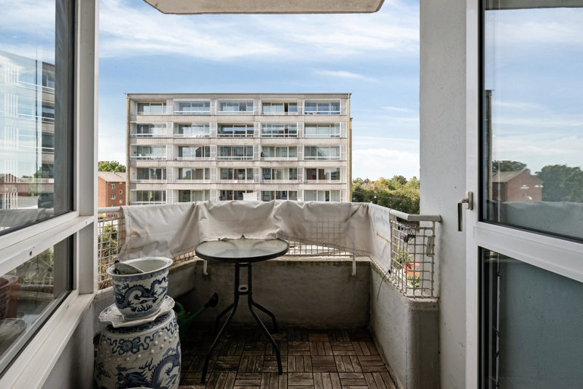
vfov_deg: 73.7
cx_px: 292
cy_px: 194
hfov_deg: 96.7
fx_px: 259
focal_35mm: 16
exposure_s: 1/160
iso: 160
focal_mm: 16
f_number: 9
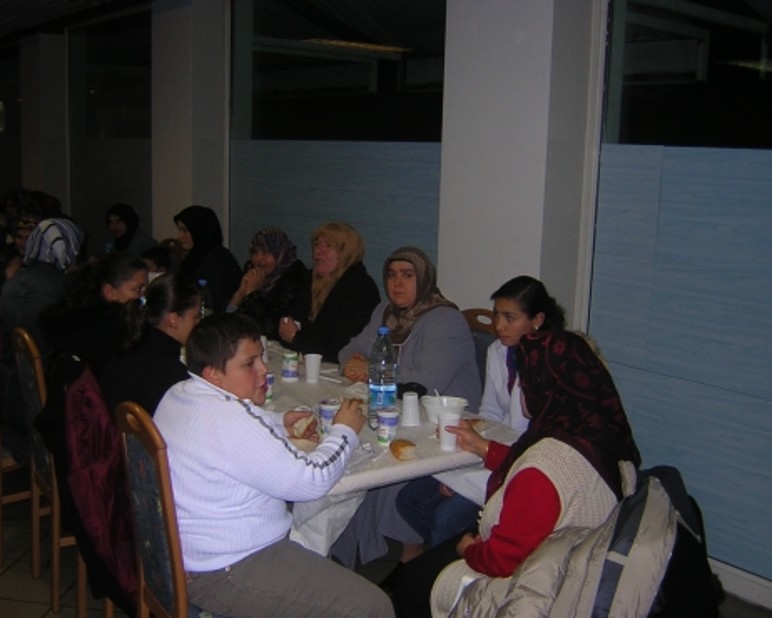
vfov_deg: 39.2
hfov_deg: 47.9
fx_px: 869
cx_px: 381
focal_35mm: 38
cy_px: 312
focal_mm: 4.7
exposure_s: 1/60.1
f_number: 2.6
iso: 152
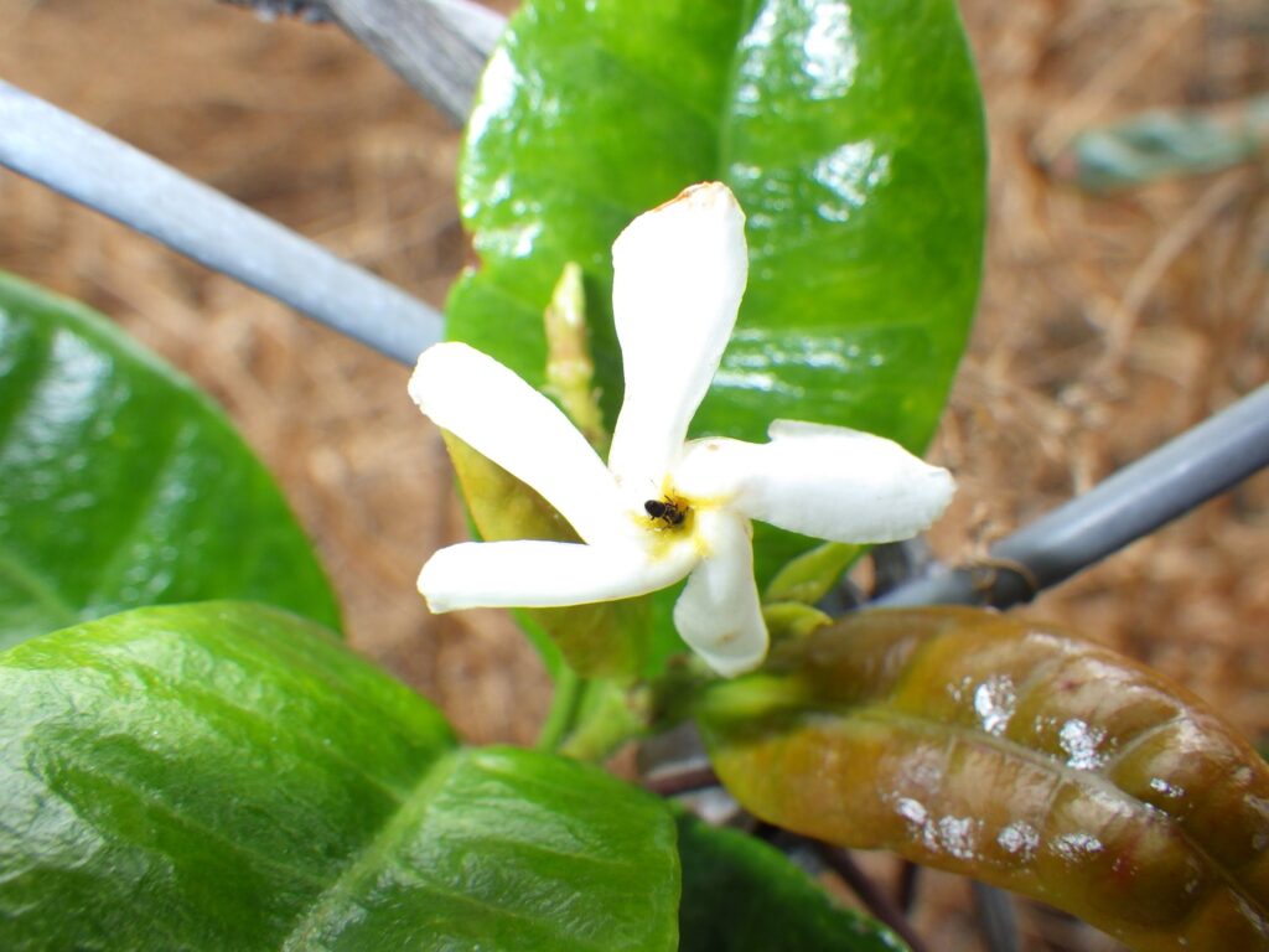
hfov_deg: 54.0
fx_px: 1246
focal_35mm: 34
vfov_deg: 41.8
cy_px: 476
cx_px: 634
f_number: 4.6
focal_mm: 6.1
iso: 125
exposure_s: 1/160
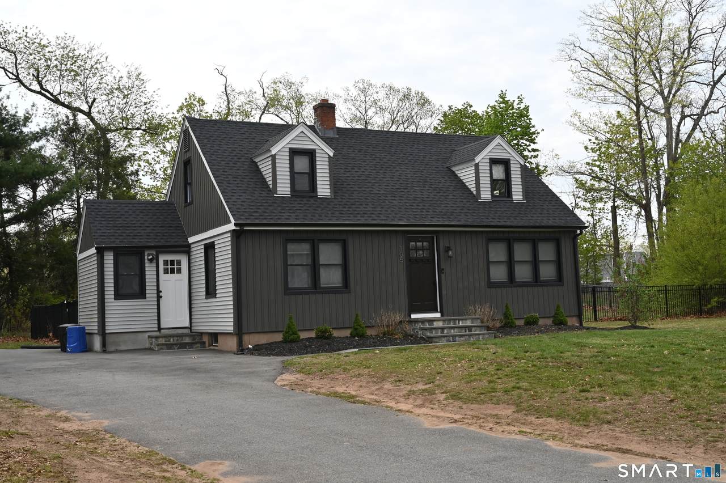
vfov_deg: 31.9
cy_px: 242
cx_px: 363
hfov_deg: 46.4
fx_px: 847
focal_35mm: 42
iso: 1250
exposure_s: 1/640
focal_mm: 42
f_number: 13
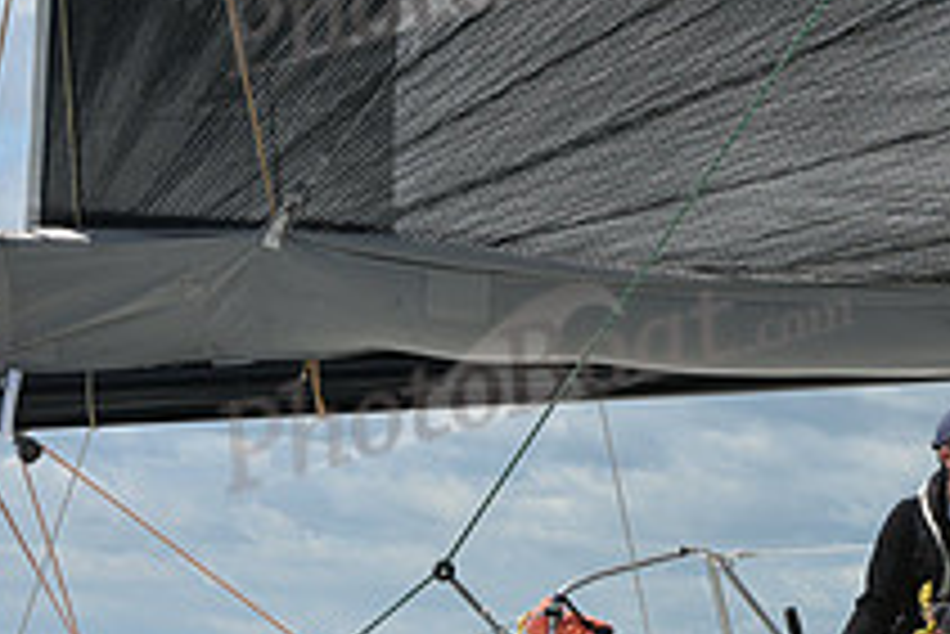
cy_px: 546
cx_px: 1090
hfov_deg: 7.6
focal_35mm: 269
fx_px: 7103
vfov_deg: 5.1
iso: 320
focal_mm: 98
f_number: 9
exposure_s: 1/1600
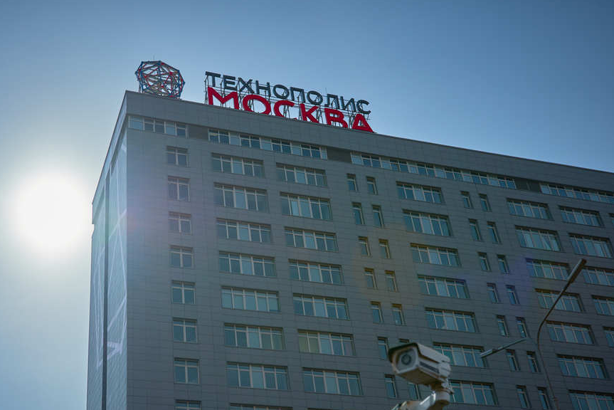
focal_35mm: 50
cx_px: 239
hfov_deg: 39.4
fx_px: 853
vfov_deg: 27.0
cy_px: 247
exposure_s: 1/2000
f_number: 6.3
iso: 250
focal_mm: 40
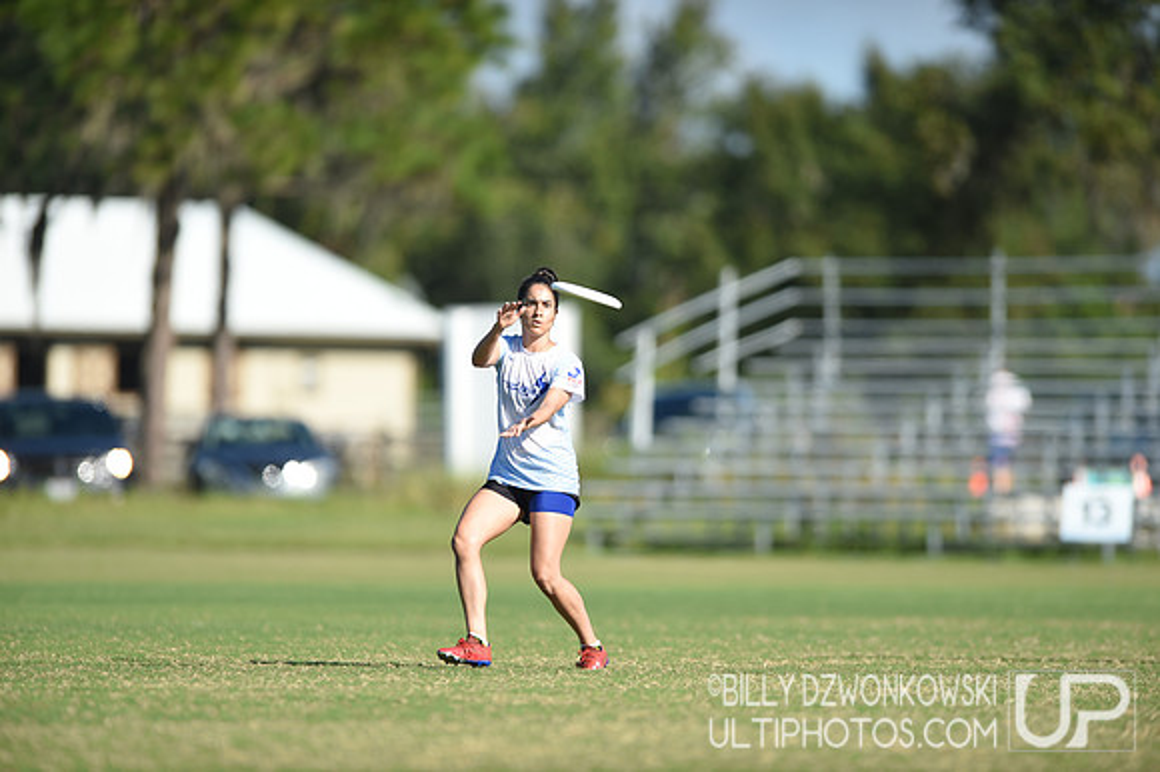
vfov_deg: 3.4
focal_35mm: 400
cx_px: 580
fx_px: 12881
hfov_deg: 5.2
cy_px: 386
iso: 100
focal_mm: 400
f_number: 2.8
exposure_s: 1/1600
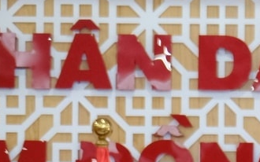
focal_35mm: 711
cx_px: 640
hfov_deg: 2.9
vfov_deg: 1.8
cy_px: 477
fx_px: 5036
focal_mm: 80
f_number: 4
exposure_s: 1/200
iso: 2000
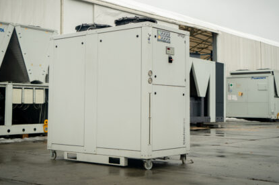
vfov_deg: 25.4
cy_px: 74
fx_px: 410
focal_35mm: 53
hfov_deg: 37.5
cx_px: 136
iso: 100
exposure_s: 1/160
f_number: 4
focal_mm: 44
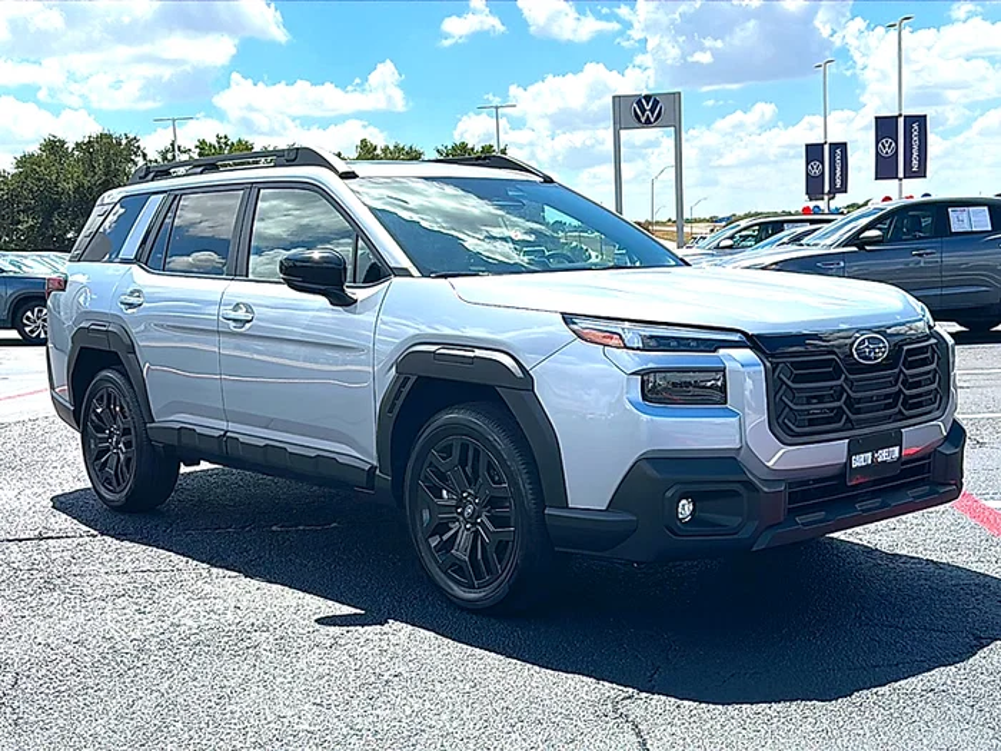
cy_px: 376
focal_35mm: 37
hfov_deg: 50.1
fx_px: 1070
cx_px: 500
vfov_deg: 38.7
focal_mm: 6.86
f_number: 1.78
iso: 80
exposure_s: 1/5917
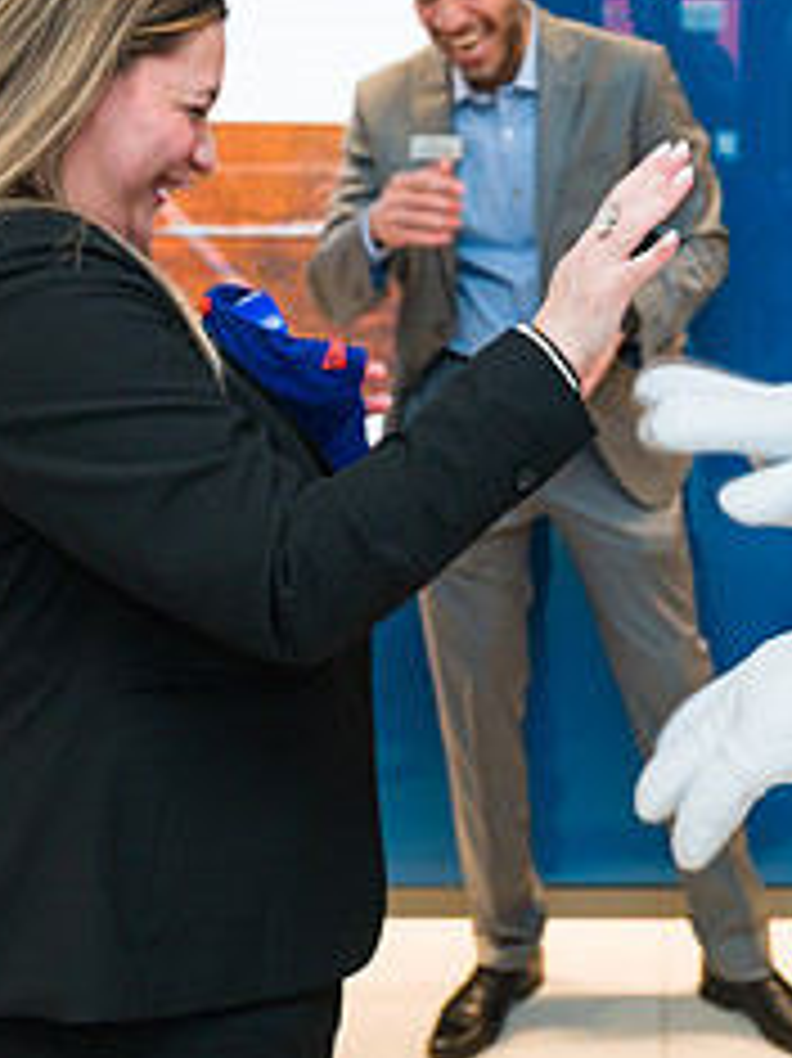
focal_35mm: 57
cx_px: 702
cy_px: 266
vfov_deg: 33.1
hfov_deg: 24.9
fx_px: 1740
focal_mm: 24
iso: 400
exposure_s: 1/200
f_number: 4
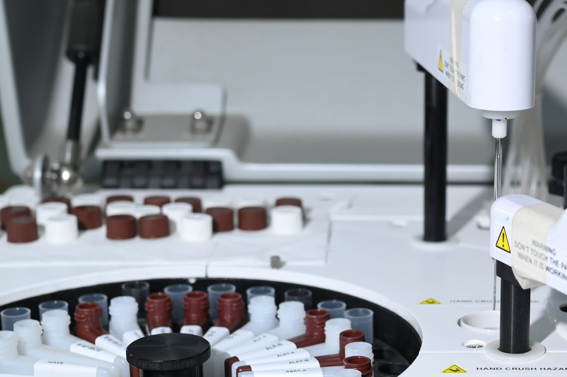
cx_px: 471
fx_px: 1606
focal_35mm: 102
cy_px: 228
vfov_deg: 13.4
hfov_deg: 19.8
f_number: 3.5
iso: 500
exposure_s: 1/200
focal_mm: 35
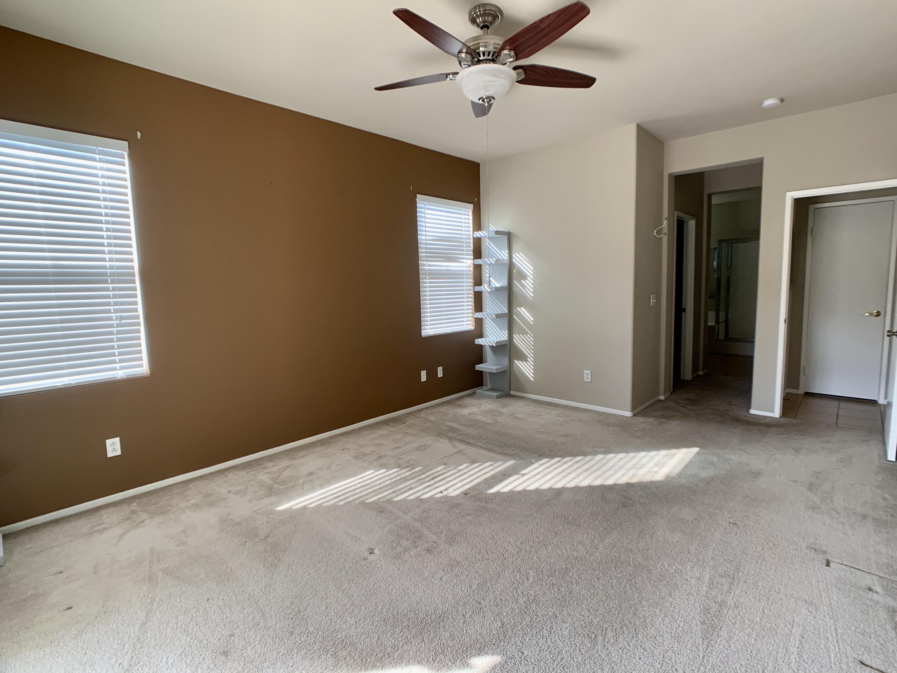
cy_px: 336
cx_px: 448
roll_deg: +1.1
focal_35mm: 26
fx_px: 674
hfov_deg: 67.3
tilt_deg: -6.8
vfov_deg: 53.1
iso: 100
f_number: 1.8
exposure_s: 1/96
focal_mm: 4.25
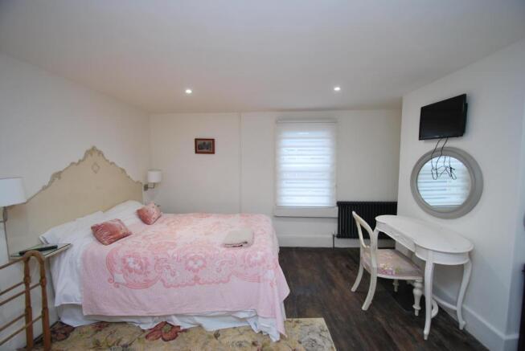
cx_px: 262
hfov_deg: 100.3
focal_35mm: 15
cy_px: 176
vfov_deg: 77.5
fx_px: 219
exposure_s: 1/30
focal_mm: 10
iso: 220
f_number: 3.5
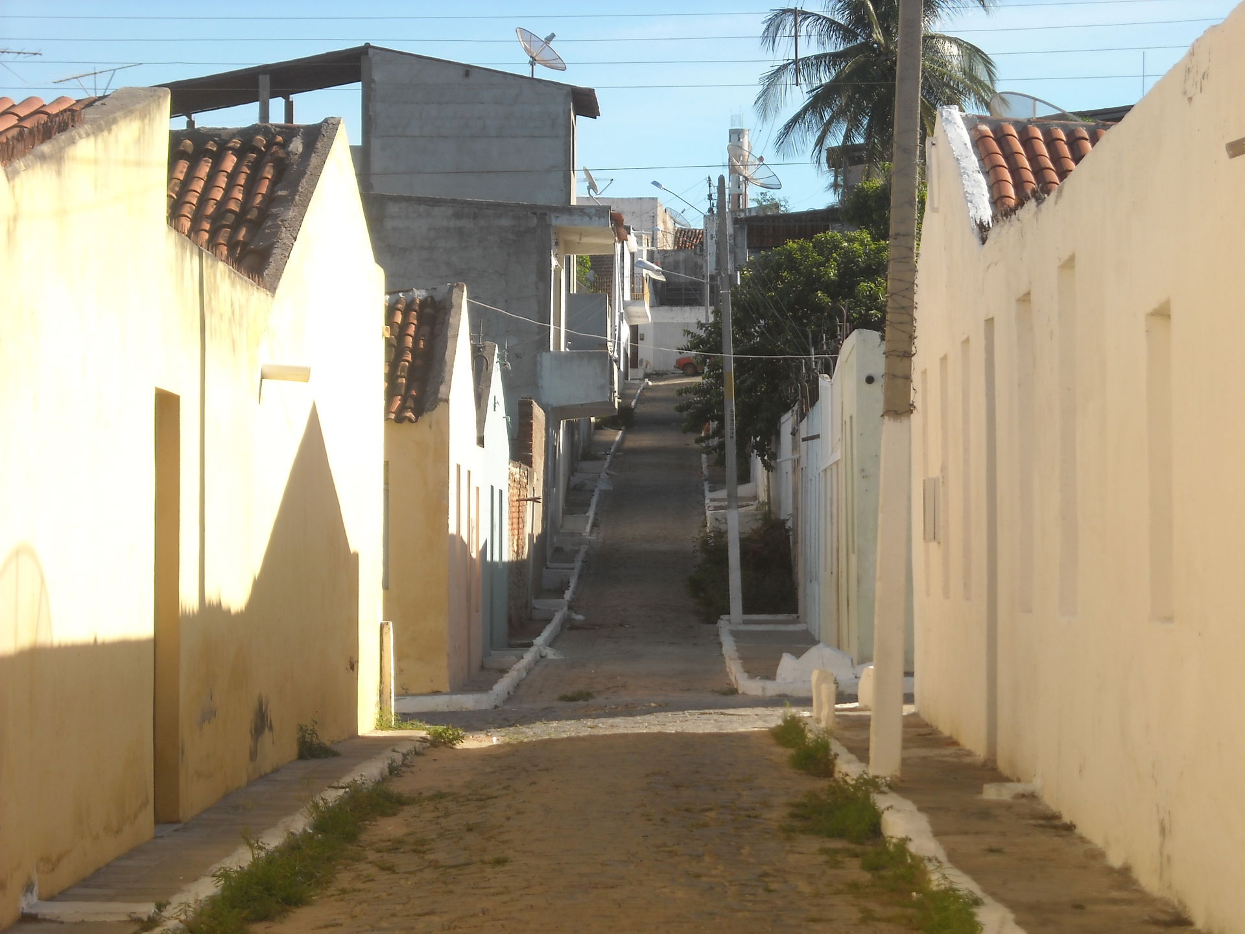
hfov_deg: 18.7
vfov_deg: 14.1
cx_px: 622
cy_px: 467
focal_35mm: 105
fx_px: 3776
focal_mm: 17.1
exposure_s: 1/296
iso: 64
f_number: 4.7
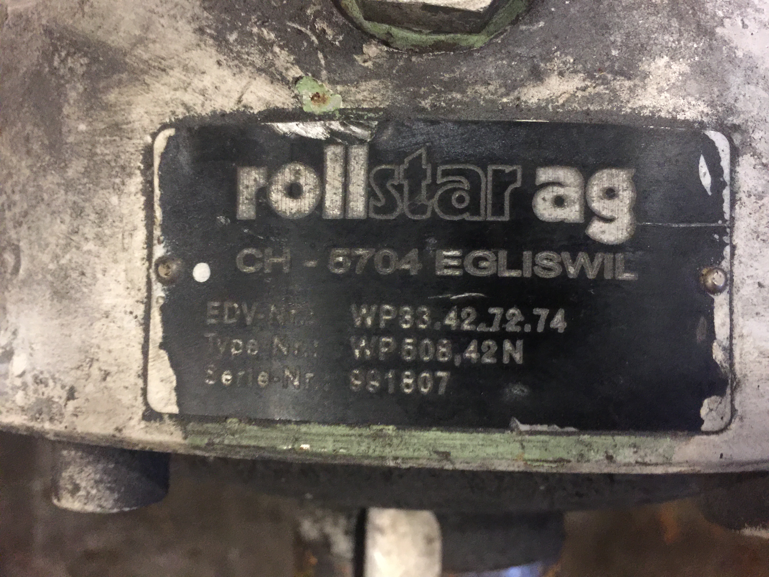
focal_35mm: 29
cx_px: 384
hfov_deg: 61.7
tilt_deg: -81.9
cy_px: 288
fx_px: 644
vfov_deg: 48.2
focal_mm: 4.15
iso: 100
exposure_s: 1/4
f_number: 2.2
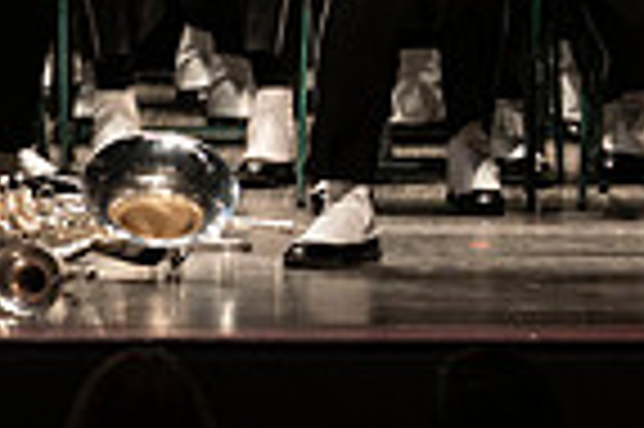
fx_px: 14545
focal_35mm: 814
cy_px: -306
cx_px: 1126
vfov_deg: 1.7
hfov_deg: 2.5
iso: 2500
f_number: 2.8
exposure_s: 1/500
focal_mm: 200
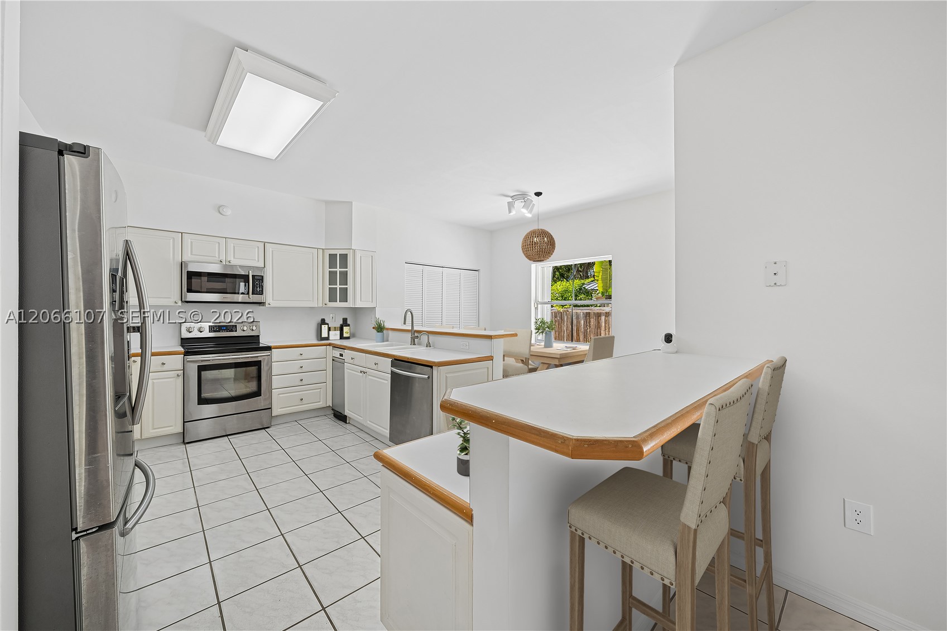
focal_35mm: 13
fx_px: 342
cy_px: 316
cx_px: 474
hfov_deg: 108.3
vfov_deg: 85.4
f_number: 11
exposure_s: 1/10
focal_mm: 13
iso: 125
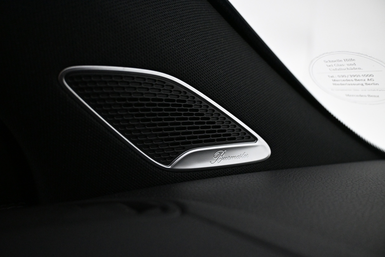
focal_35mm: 30
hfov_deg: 61.9
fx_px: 321
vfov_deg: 43.6
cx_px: 192
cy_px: 128
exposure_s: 1/200
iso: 4000
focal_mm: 20
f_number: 3.8
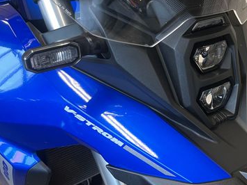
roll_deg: -0.7
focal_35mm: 47
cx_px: 223
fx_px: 336
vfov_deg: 30.9
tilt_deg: -26.7
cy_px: 97
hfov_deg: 37.7
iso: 125
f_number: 1.6
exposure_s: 1/50
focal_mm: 5.1
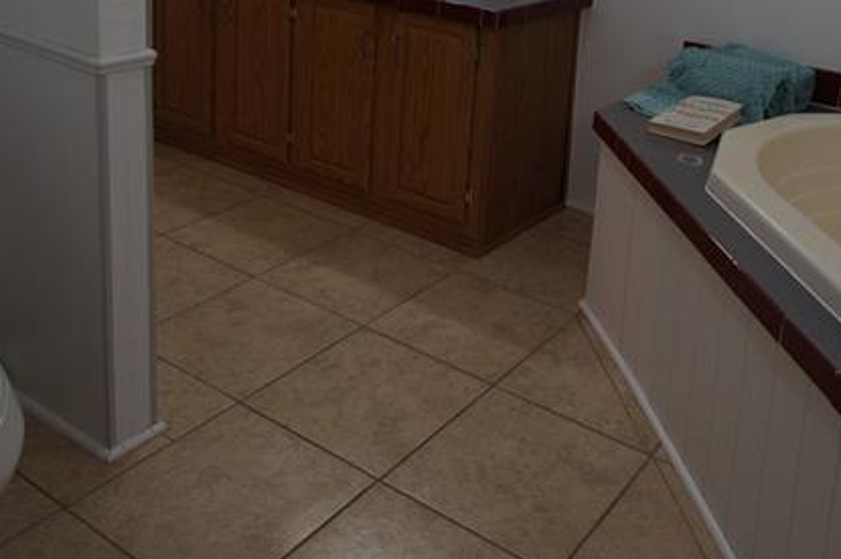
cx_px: 543
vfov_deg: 33.7
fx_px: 864
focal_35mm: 37
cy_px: 39
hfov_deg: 51.2
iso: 250
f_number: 4
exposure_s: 1/60
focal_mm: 10
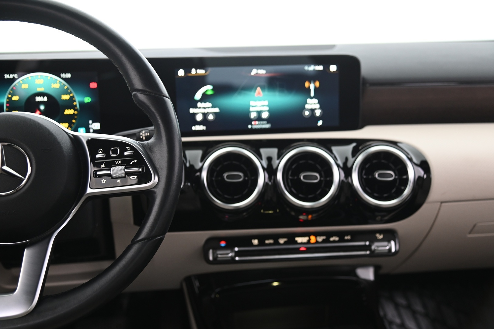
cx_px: 247
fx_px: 631
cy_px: 164
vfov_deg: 29.2
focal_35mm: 46
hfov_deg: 42.8
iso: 1250
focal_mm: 46
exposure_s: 1/10
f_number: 4
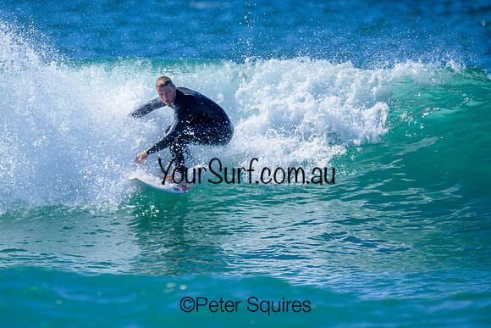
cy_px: 143
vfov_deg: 1.3
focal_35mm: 1097
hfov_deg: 1.9
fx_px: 14966
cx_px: 178
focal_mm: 800
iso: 220
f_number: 6.3
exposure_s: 1/2000
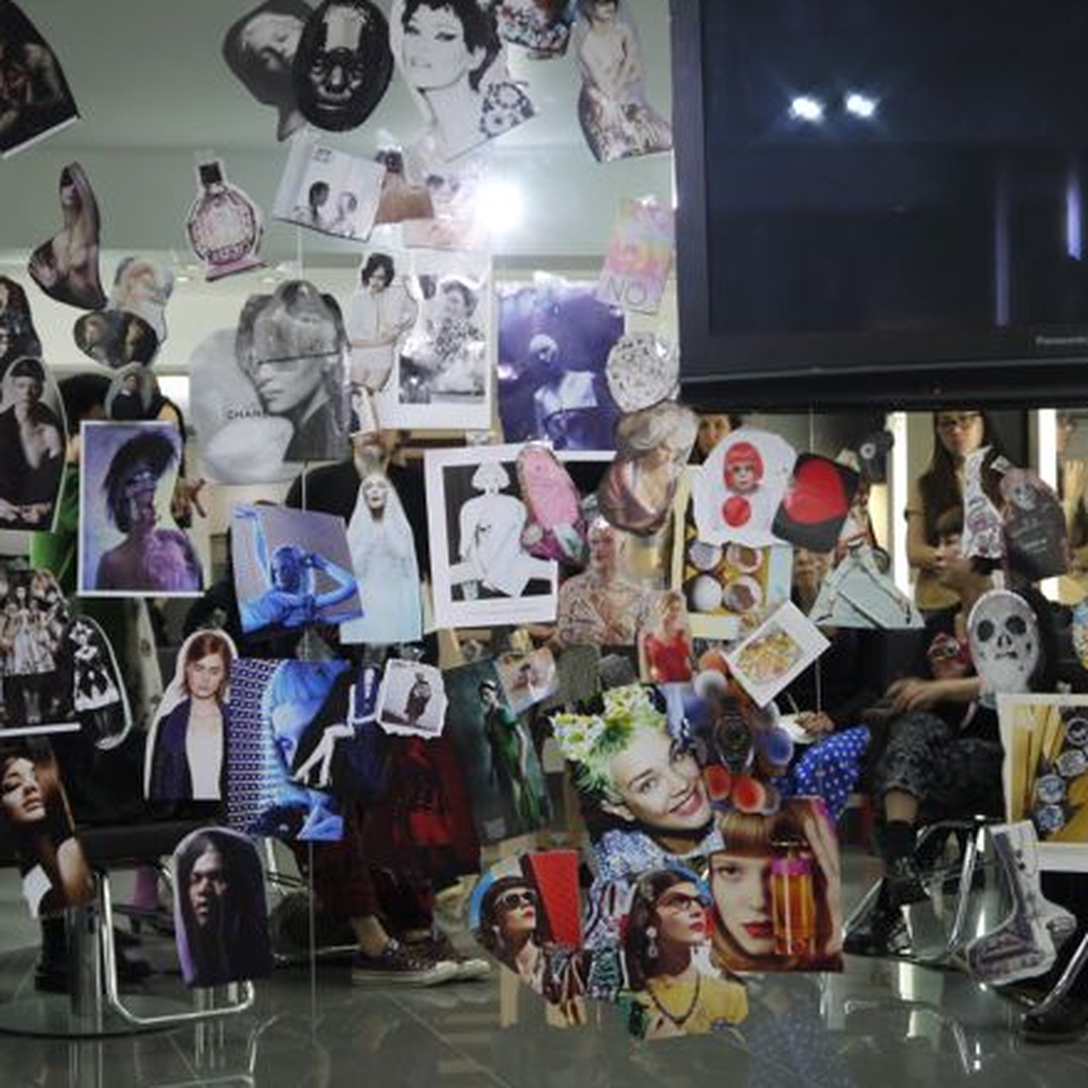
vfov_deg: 25.7
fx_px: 2382
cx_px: 392
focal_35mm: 67
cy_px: 498
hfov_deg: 25.6
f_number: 4.7
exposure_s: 1/40
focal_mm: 26
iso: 400
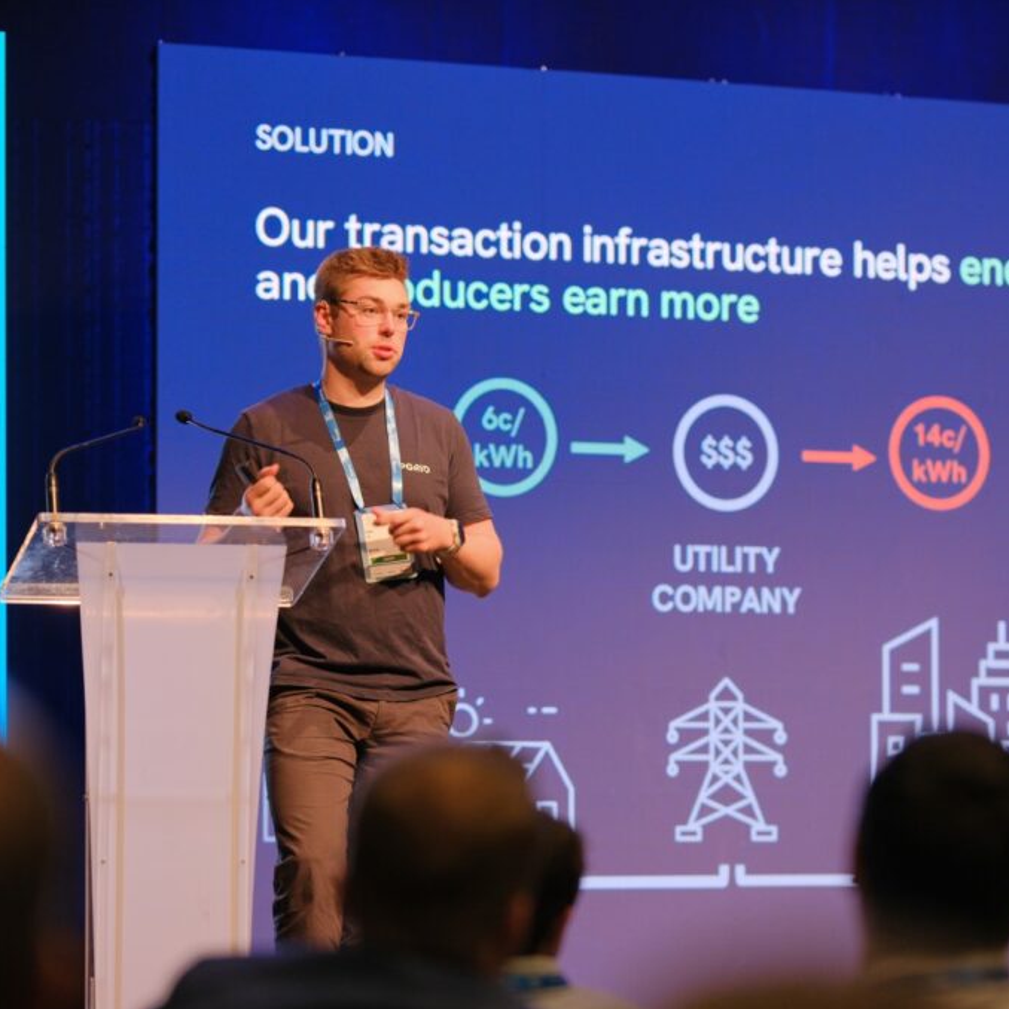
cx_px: 567
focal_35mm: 145
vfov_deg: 12.0
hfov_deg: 12.0
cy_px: 507
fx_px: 4782
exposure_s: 1/160
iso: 640
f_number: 1.6
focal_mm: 75
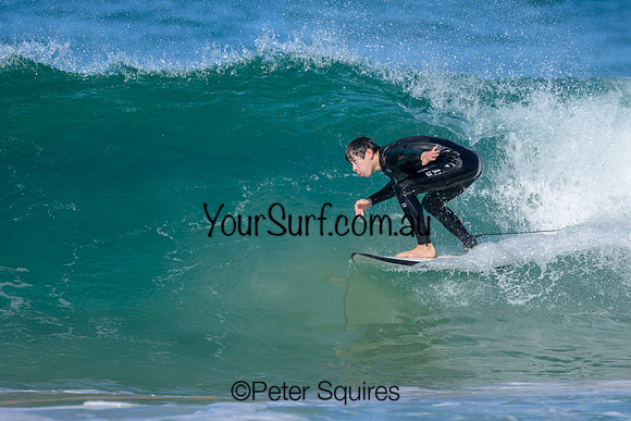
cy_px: 142
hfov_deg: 1.9
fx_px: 19298
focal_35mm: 1101
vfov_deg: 1.2
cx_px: 356
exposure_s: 1/2000
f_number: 6.3
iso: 200
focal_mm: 800
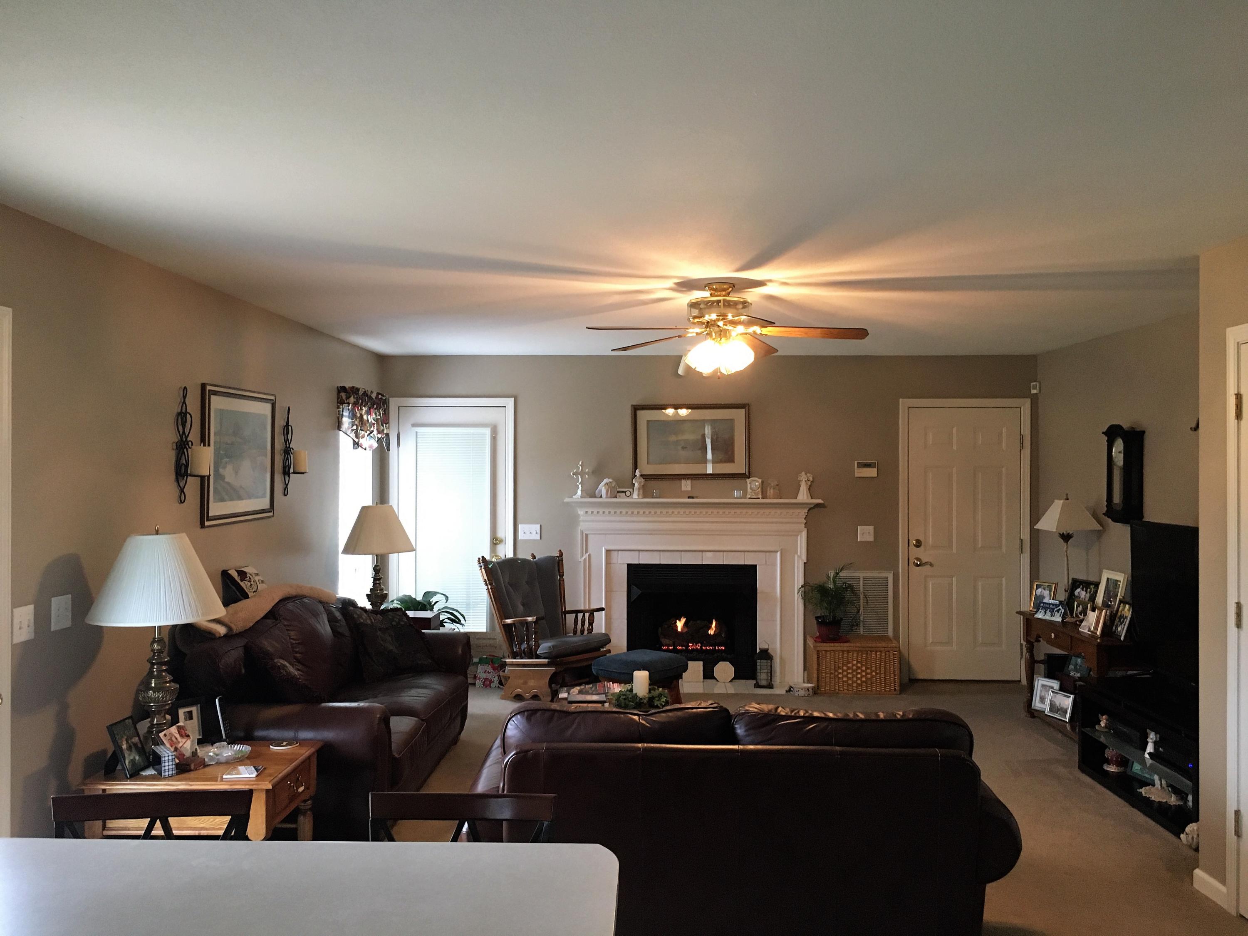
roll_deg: +0.2
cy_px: 468
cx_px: 624
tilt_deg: -0.4
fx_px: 1046
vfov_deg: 48.2
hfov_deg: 61.7
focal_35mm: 29
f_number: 2.2
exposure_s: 1/24
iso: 200
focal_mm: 4.15
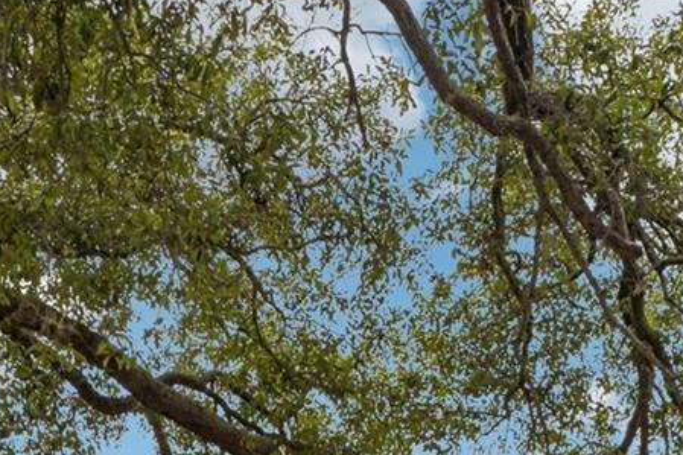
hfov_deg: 35.0
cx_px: 278
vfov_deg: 18.7
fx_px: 1081
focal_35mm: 57
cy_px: 805
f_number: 8
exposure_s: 1/640
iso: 400
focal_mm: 16
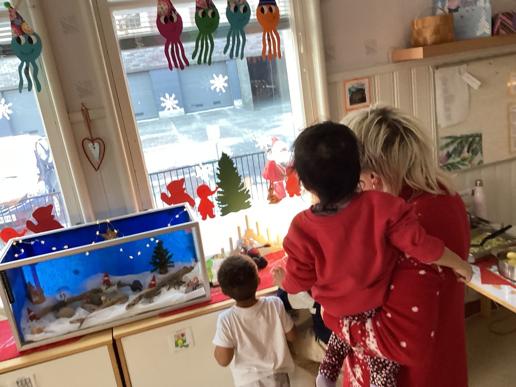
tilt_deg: -14.4
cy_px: 194
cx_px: 258
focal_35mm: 31
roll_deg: +7.7
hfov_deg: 58.4
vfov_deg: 45.4
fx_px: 462
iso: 160
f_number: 2.4
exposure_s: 1/50
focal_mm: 3.3
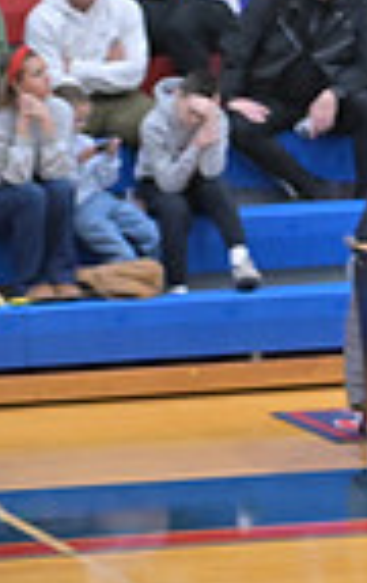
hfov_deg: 2.6
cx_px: 1174
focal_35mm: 495
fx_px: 7882
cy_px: 599
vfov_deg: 4.2
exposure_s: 1/800
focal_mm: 120
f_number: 4
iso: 5600
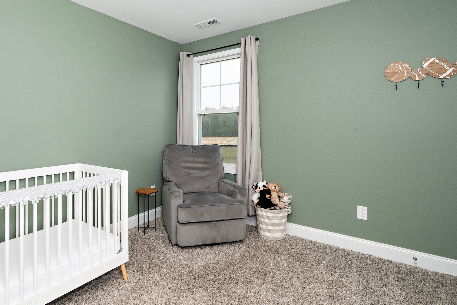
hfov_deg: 85.7
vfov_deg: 64.5
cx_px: 180
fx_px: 241
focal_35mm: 19
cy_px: 141
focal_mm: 14
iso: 640
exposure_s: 1/80
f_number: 11
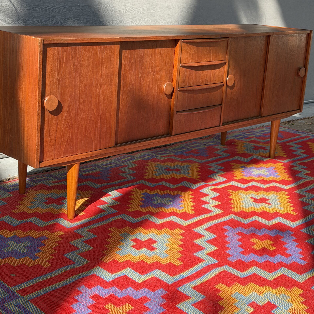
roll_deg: -1.8
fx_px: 585
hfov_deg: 30.0
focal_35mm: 57
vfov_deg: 29.9
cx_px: 157
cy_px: 116
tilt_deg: -10.7
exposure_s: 1/1513
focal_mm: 6.76
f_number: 1.78
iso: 64
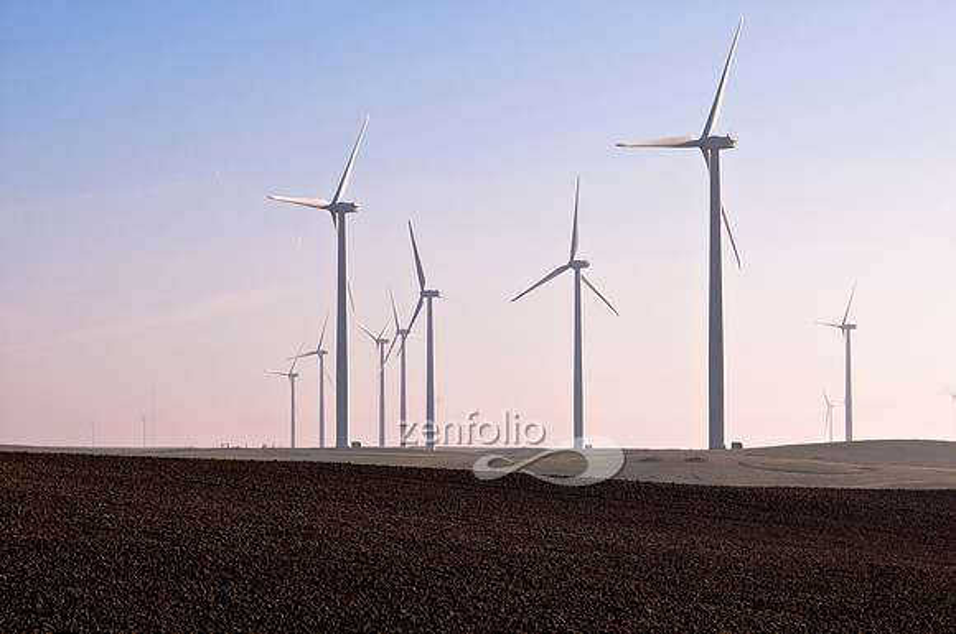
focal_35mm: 128
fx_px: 3381
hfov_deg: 16.1
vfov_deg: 10.7
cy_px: 317
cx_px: 478
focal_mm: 85
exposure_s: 1/250
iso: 200
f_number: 16
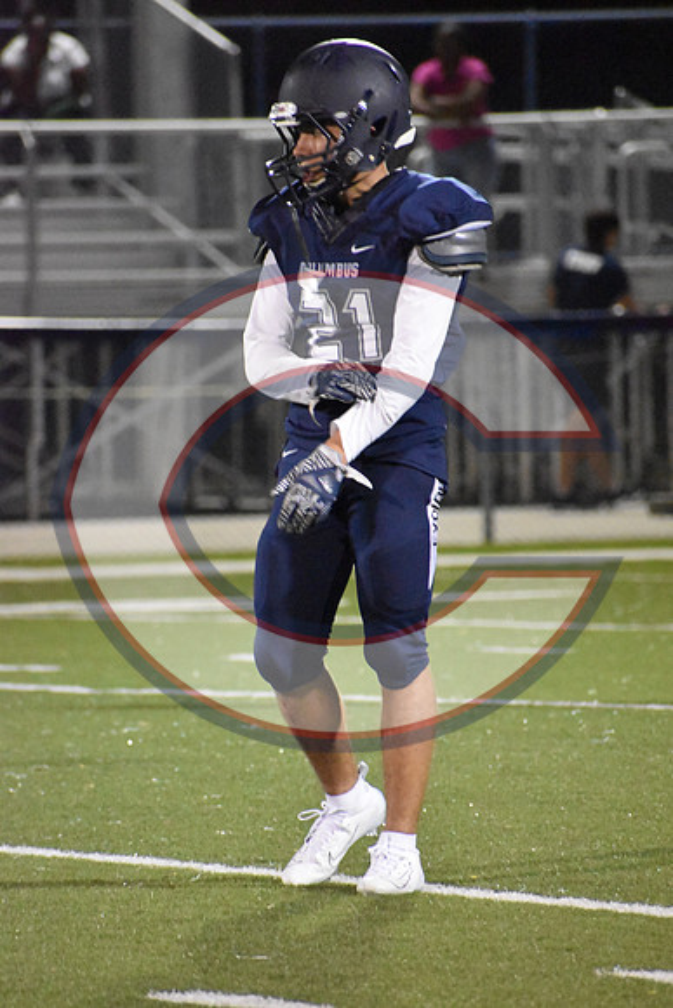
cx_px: 336
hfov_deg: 3.1
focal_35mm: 450
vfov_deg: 4.6
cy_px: 504
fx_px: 12610
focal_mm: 300
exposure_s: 1/160
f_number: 6.3
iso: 12800
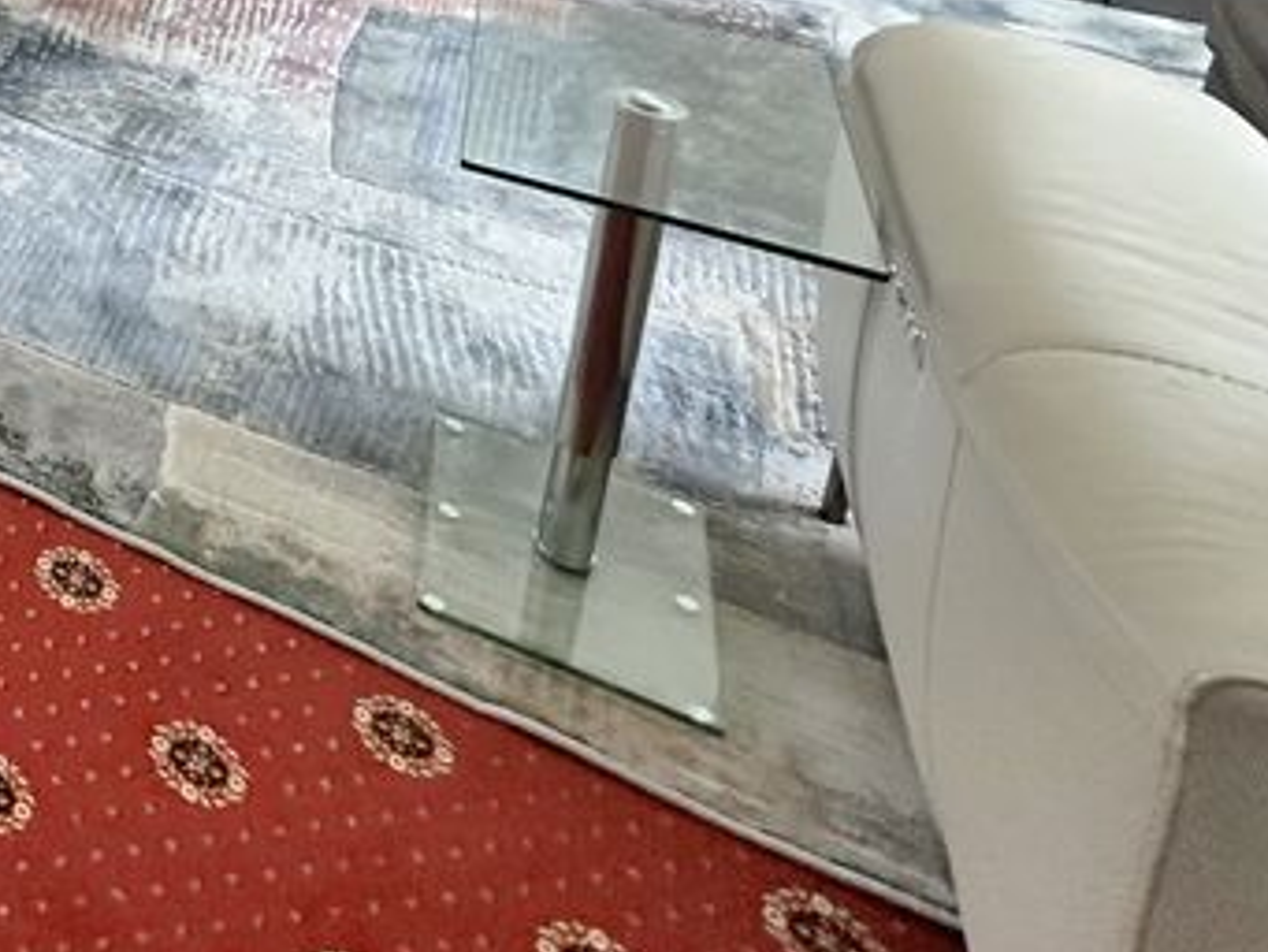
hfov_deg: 28.7
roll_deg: +2.2
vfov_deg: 27.1
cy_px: -376
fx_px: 1539
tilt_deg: -13.3
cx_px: -632
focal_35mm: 42
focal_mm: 2.22
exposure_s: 1/99
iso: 125
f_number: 2.2
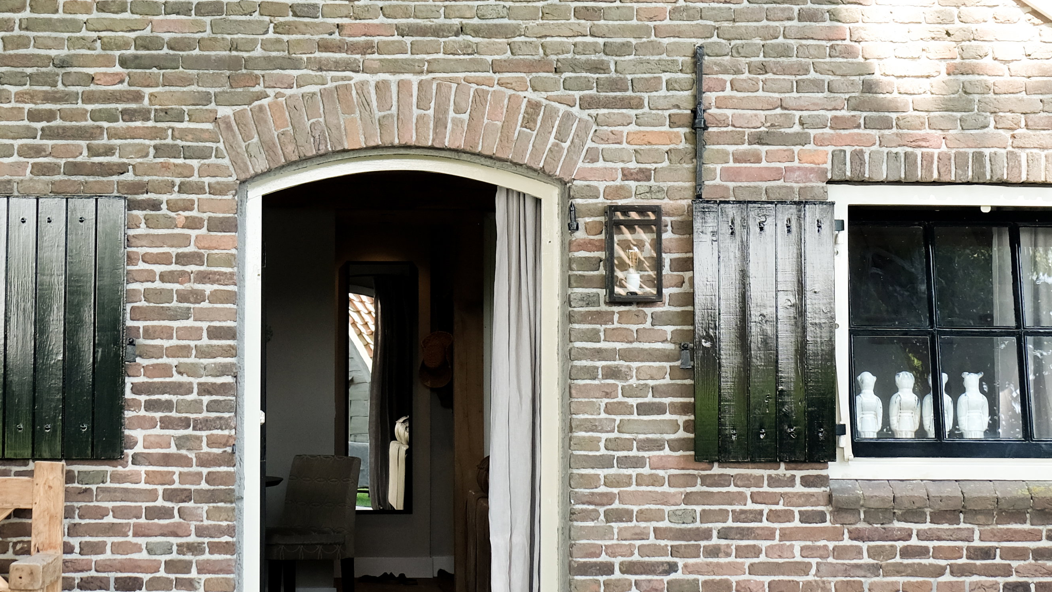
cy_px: 130
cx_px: 421
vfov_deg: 12.7
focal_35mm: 95
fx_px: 2650
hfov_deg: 22.4
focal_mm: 26.6
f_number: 4.2
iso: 640
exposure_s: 1/320
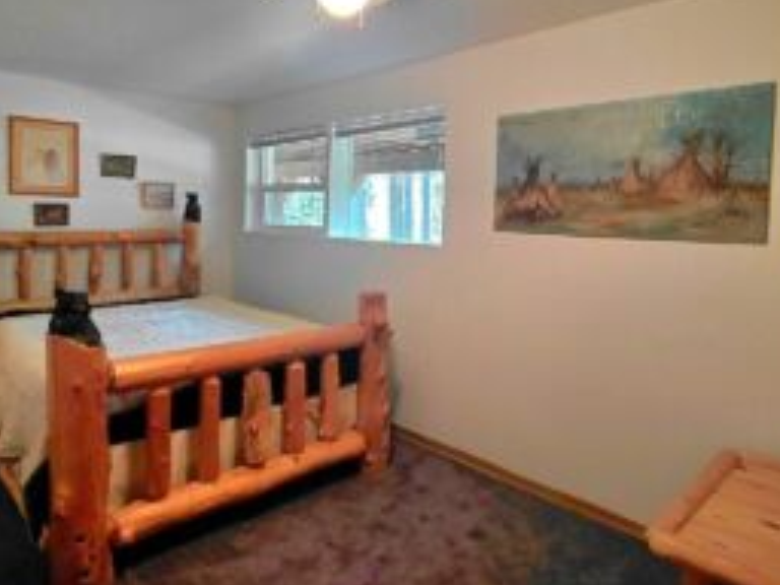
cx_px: 356
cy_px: 244
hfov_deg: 69.3
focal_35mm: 25
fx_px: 563
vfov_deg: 54.6
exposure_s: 1/60.2
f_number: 2.2
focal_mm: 1.64
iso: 320
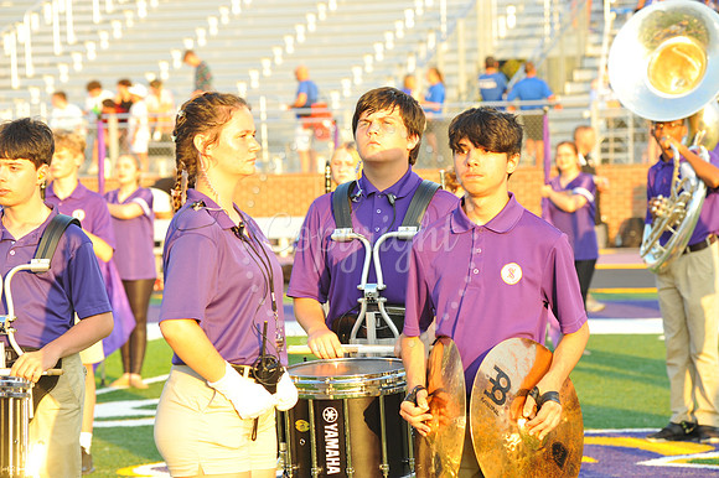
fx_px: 2894
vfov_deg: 9.5
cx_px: 360
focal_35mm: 145
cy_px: 239
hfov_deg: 14.2
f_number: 7.1
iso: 250
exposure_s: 1/80
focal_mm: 145
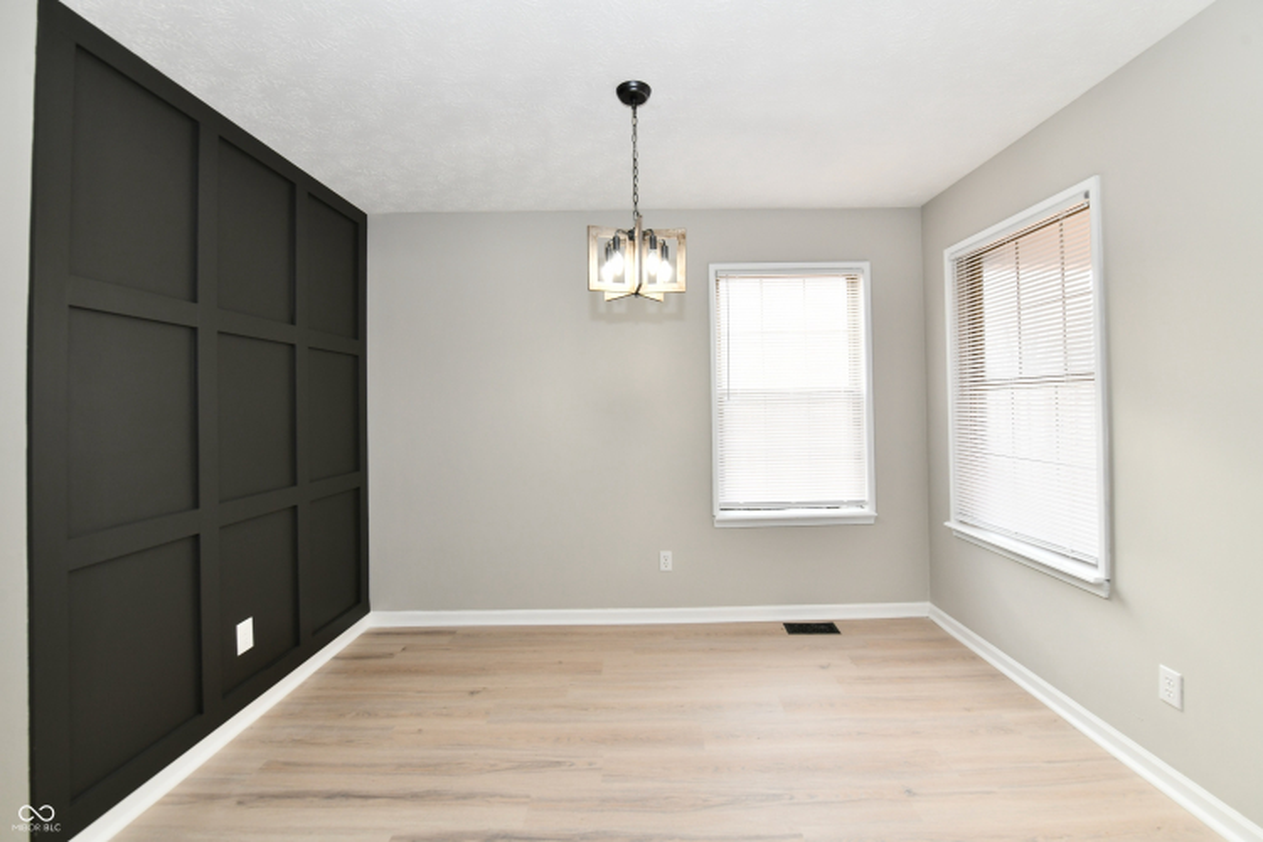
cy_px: 421
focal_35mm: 14
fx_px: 491
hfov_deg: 104.3
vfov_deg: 81.2
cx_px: 632
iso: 640
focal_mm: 14
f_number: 6.3
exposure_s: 1/60
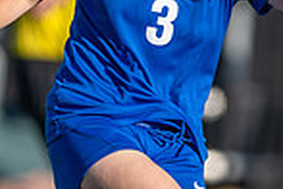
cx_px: 303
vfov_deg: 0.5
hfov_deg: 0.7
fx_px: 22418
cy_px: 68
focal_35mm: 2852
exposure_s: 1/2000
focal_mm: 400
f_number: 2.8
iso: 125
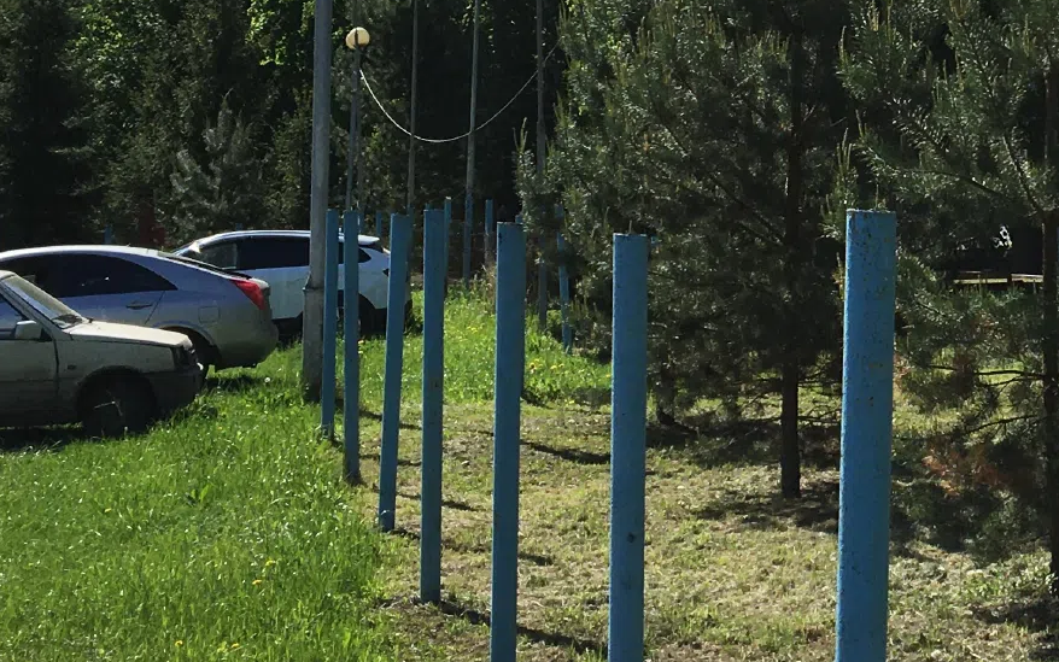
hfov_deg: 23.3
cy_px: 83
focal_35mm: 84
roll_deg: -0.1
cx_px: 1134
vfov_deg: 15.4
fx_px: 2425
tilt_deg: +6.1
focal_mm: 4.15
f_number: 2.2
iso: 25
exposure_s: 1/1672
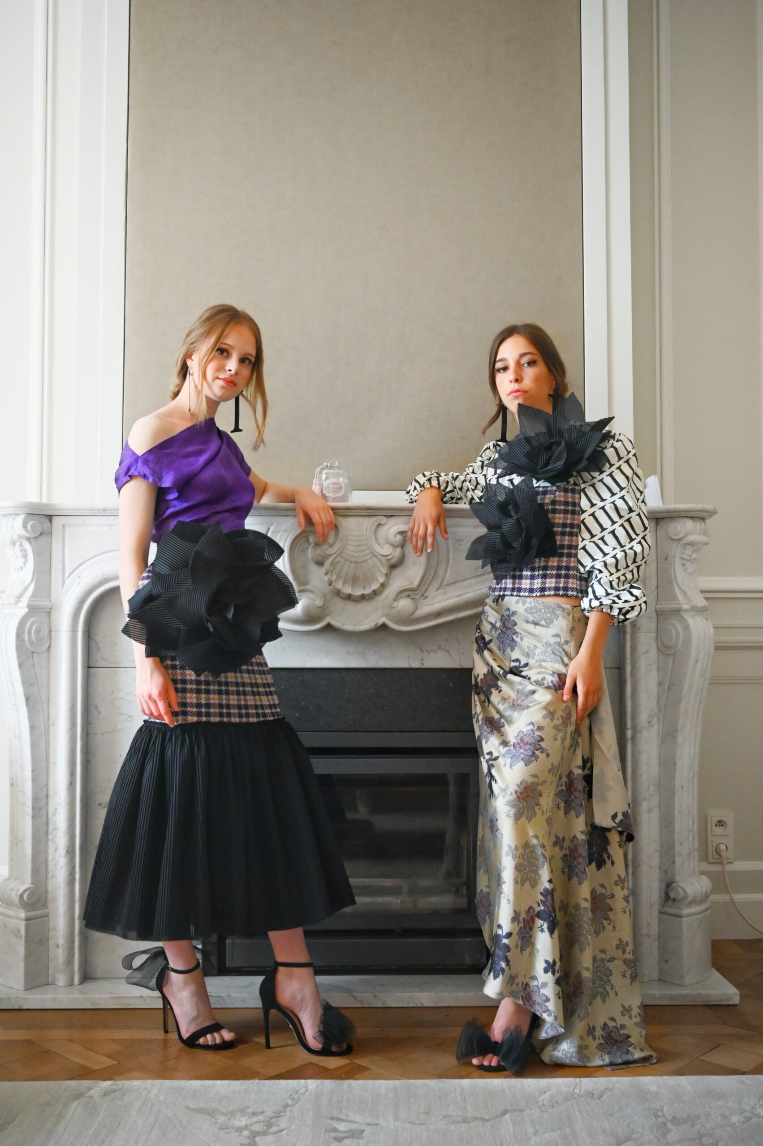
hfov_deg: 38.3
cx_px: 382
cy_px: 573
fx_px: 1098
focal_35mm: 34
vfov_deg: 55.1
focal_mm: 34.5
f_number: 4
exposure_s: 1/200
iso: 5000
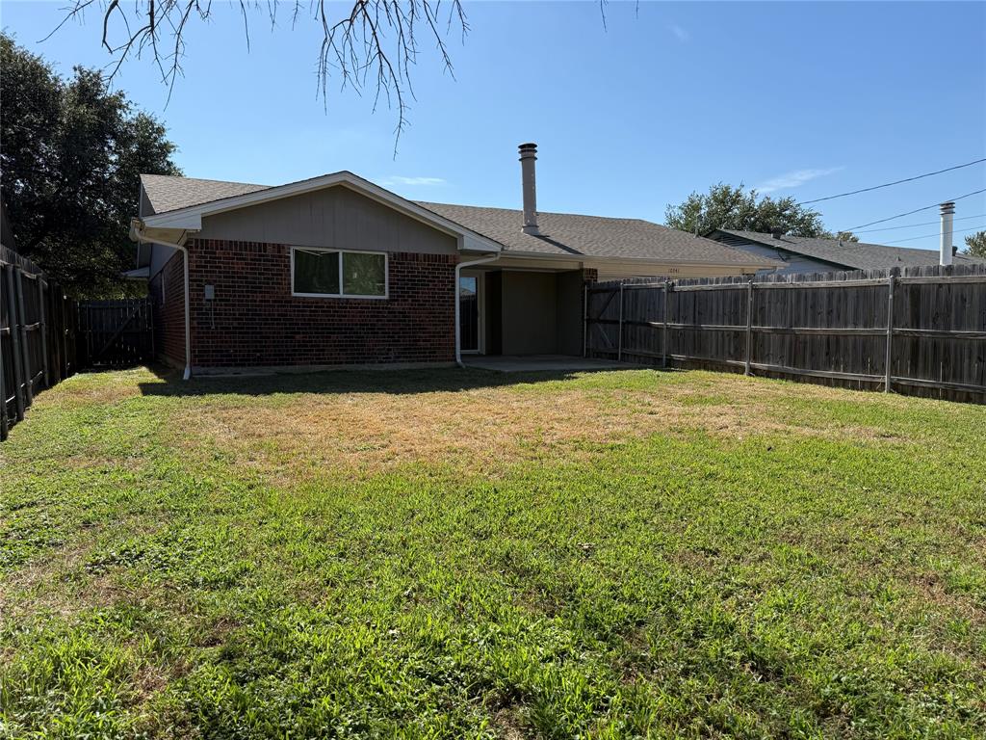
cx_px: 493
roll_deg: -0.2
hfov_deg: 71.6
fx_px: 684
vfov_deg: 56.8
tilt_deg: -3.1
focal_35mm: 24
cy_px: 370
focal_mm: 6.76
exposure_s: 1/4673
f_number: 1.78
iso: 80
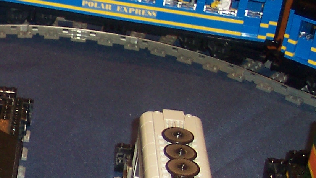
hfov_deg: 15.4
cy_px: 230
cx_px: -158
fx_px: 1080
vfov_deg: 9.2
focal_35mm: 129
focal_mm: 8
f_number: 2.8
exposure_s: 1/30
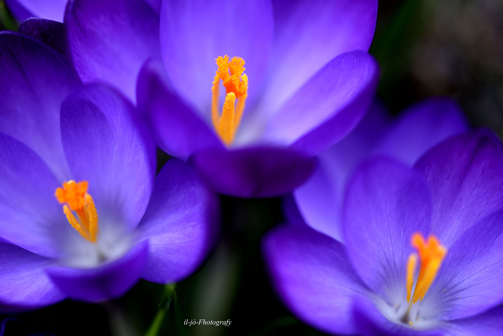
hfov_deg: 13.0
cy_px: 168
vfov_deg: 8.7
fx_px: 2200
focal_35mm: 158
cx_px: 252
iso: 100
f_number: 4.5
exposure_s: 1/320
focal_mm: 105
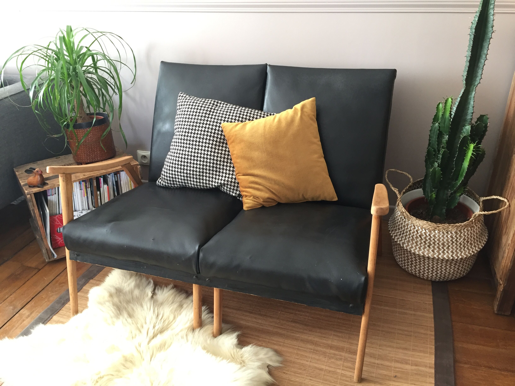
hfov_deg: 61.7
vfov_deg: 48.2
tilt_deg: -28.7
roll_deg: +1.2
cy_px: 193
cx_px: 258
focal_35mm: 29
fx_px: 431
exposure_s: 1/33
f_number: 2.2
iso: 125
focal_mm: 4.15
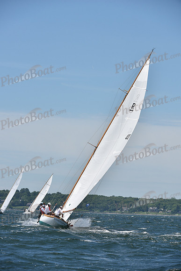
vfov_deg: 10.3
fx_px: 1507
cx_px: 90
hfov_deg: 6.9
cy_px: 136
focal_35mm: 200
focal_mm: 200
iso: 250
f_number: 7.1
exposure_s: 1/1250
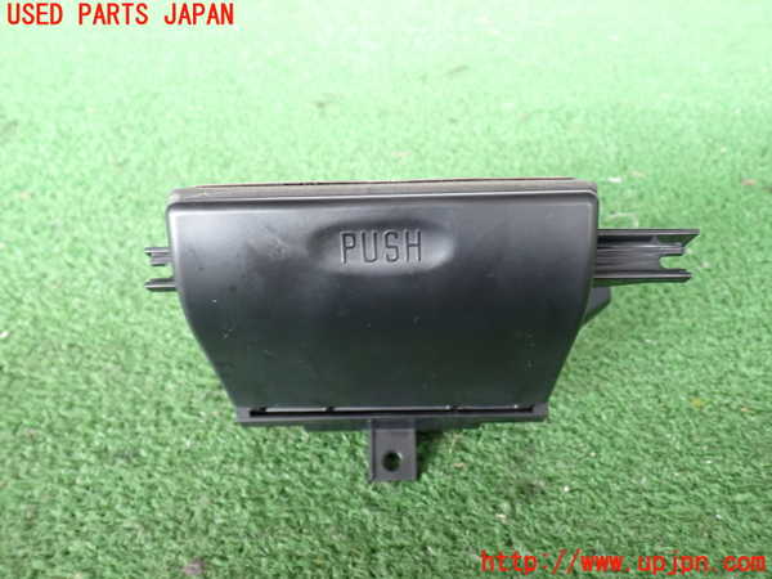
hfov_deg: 56.8
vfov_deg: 44.2
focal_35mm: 32
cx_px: 386
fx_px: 714
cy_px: 290
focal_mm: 5.79
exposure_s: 1/30
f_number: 2.4
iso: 250
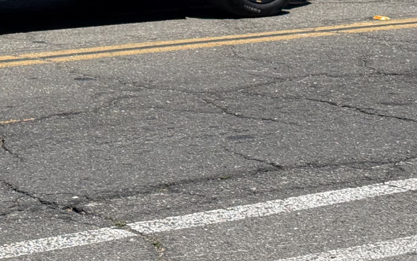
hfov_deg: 13.9
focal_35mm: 148
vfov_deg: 8.6
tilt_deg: -1.2
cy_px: -151
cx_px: -6
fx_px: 1682
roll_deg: +0.3
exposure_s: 1/4587
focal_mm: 6.76
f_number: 1.78
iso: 64
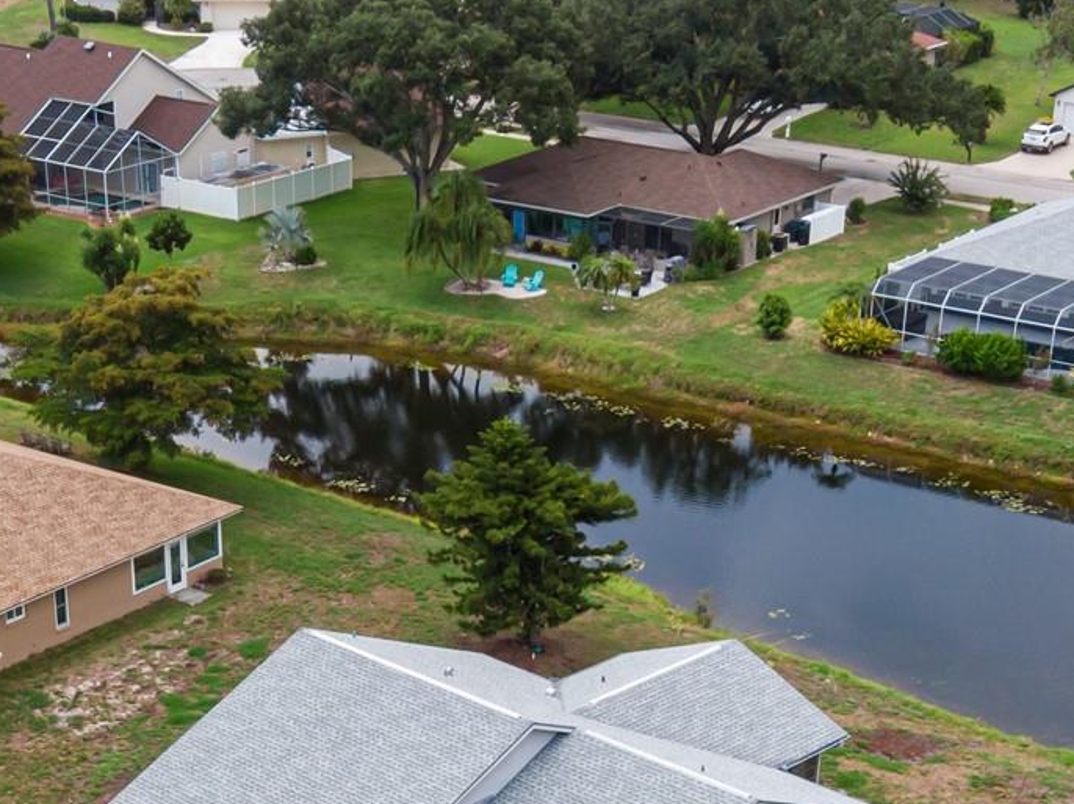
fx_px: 2388
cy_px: 889
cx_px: 434
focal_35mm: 77
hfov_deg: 25.3
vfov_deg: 18.4
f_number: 3.2
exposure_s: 1/240
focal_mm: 5.69
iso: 100
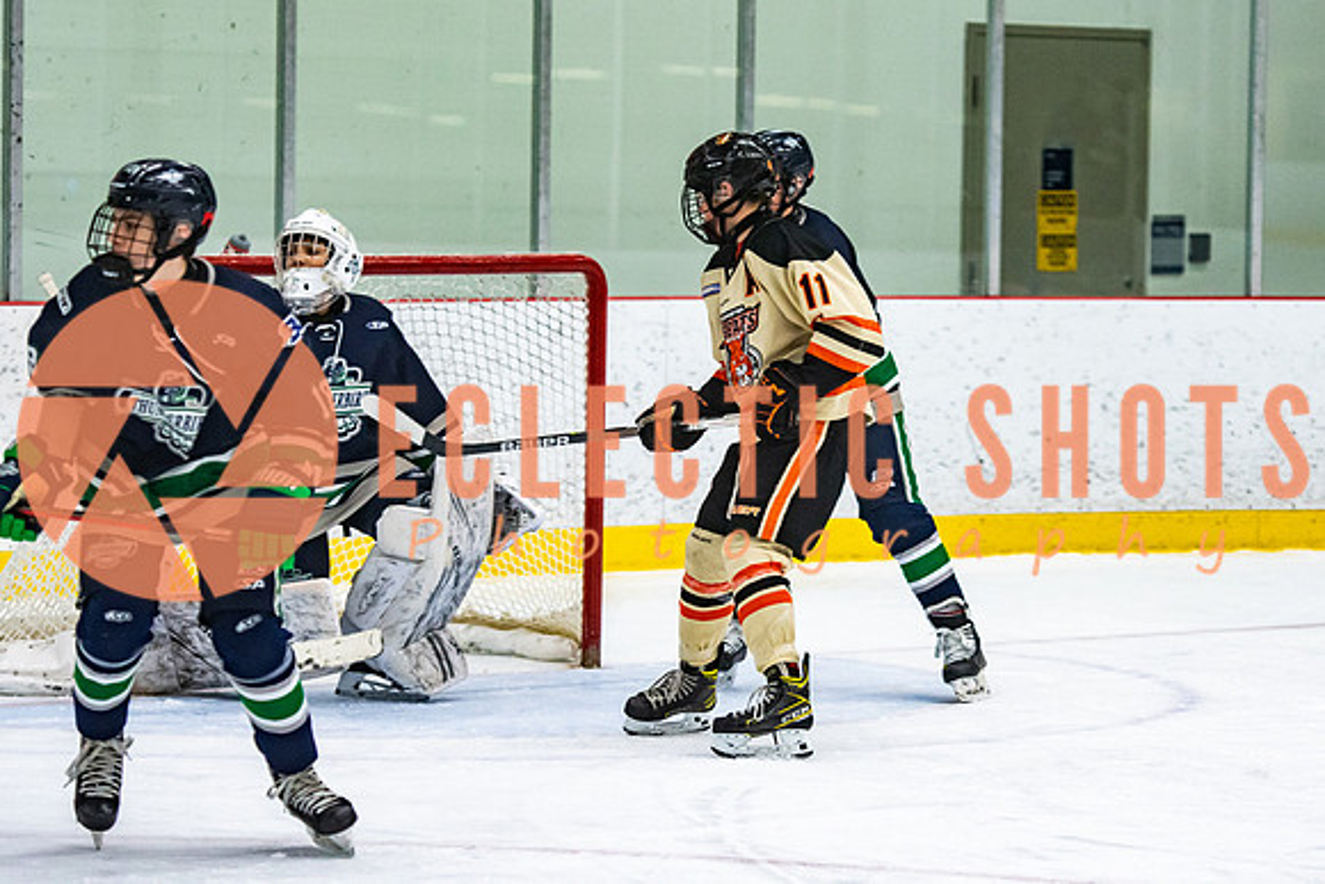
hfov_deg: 11.5
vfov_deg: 7.7
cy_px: 383
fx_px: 6556
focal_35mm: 178
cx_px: 752
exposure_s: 1/640
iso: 1600
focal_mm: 105
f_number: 2.8
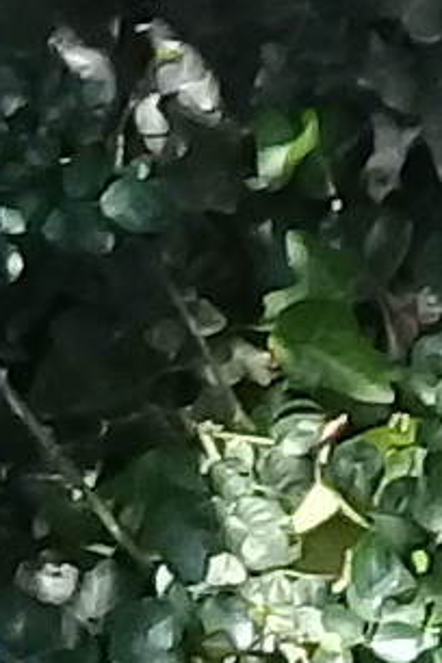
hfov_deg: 4.0
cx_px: 63
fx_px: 6335
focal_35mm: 344
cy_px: -1187
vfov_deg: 5.7
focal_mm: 3.3
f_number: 2.2
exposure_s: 1/323
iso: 50
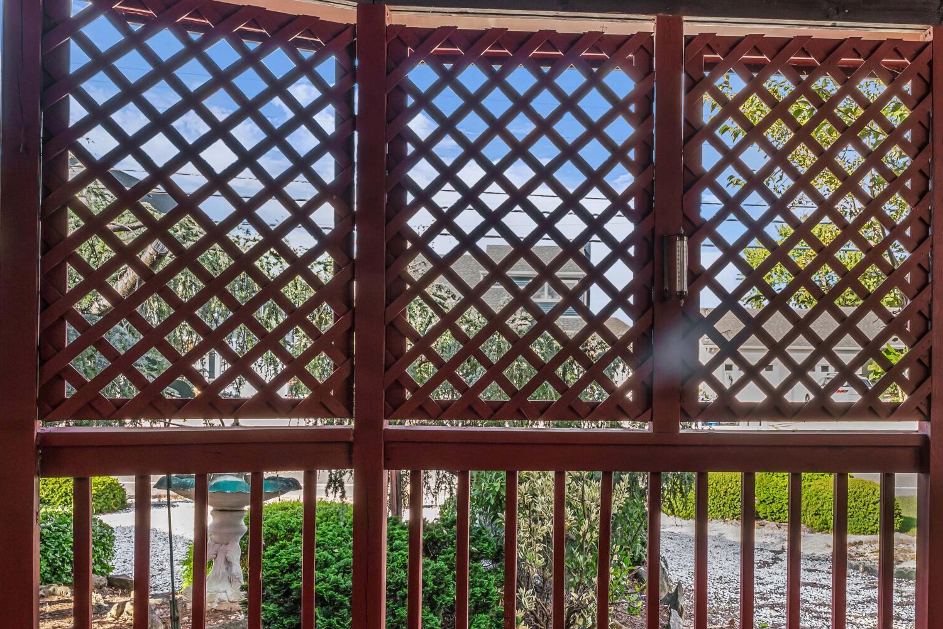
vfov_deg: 41.3
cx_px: 589
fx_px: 833
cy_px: 358
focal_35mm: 32
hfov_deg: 58.3
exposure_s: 1/30
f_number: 13
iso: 400
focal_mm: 15.9
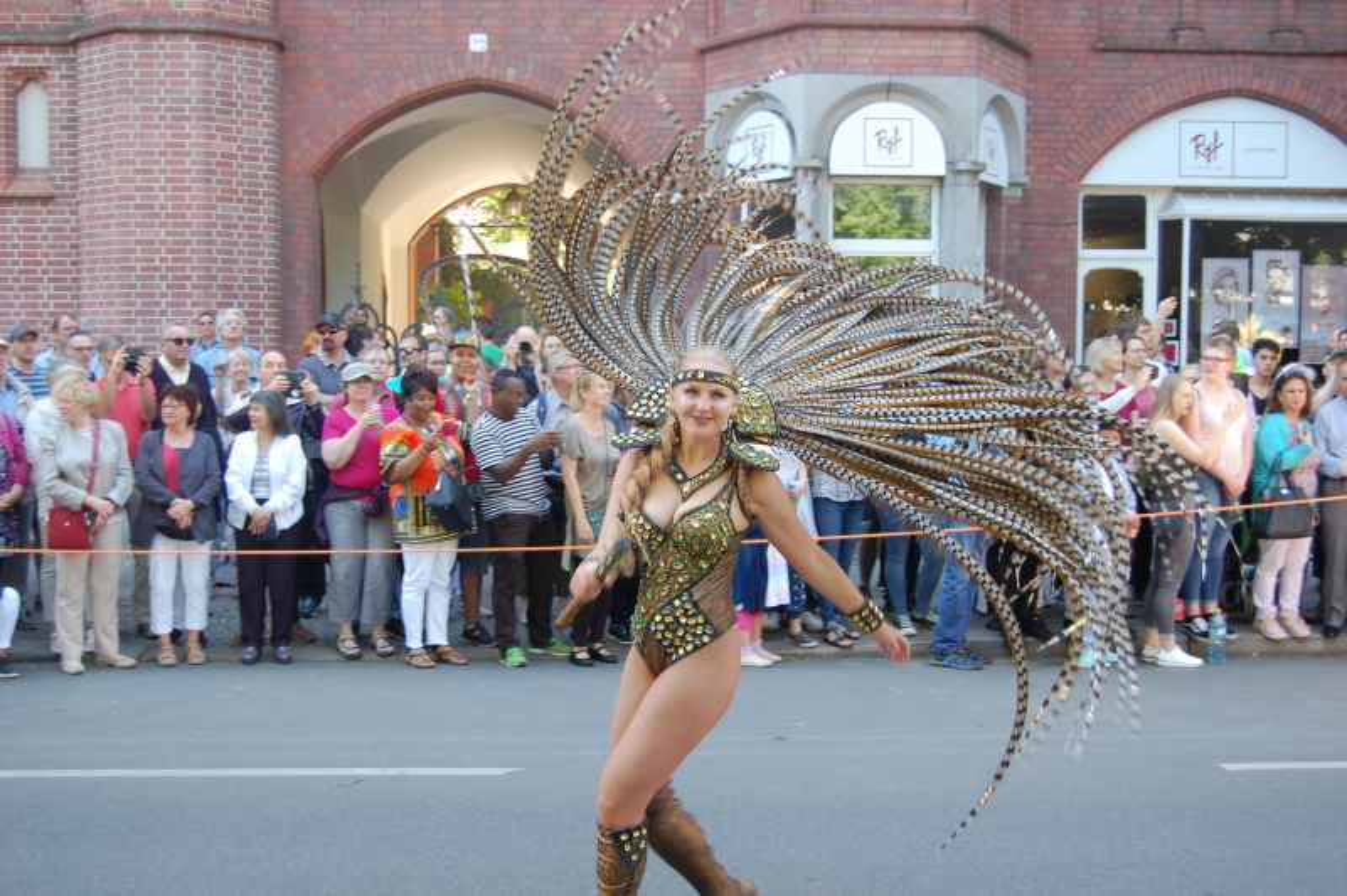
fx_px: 1738
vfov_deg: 28.9
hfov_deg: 42.4
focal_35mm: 46
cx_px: 674
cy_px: 448
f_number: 5
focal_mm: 31
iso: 400
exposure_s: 1/100
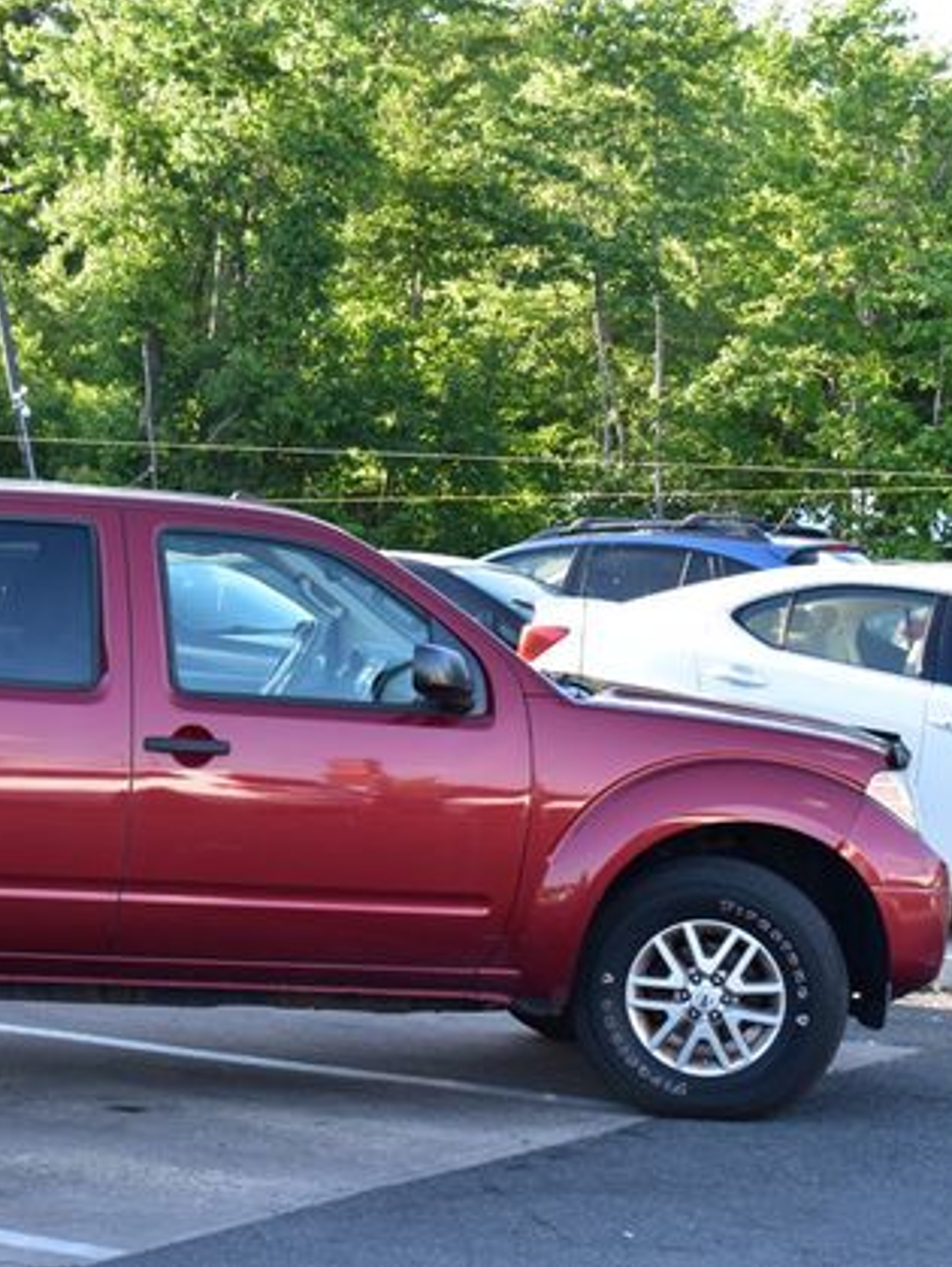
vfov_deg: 22.2
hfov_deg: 16.5
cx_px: 24
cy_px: 626
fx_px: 3222
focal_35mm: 88
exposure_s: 1/100
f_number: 9
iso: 400
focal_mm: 40
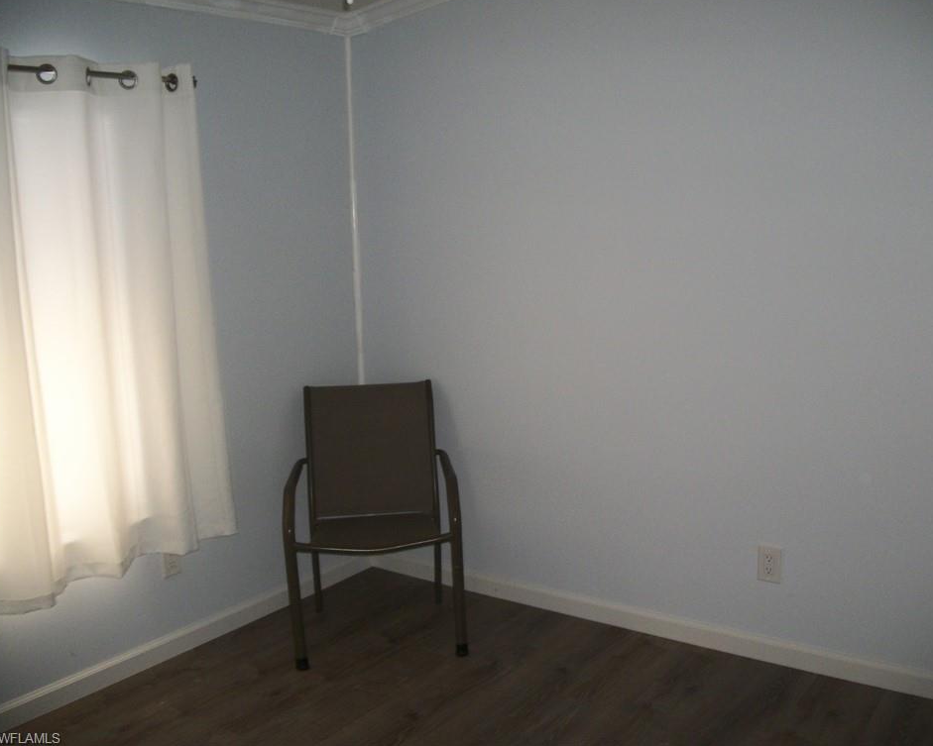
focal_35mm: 34
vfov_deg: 43.4
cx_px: 495
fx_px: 939
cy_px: 368
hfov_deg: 52.8
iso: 160
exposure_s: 1/30
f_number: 2.9
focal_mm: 5.7
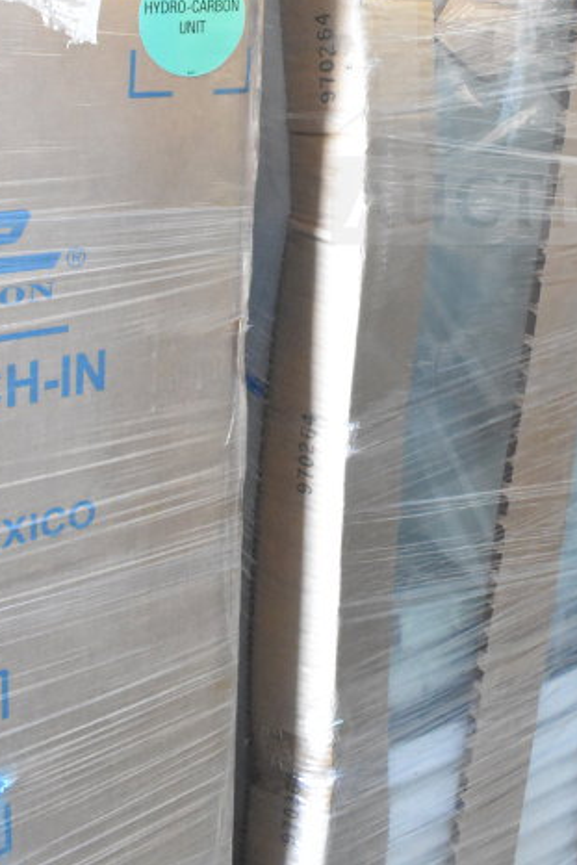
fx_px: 1273
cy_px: 97
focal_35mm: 53
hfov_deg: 24.7
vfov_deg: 35.4
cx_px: 538
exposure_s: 1/125
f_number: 5.6
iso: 6400
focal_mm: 18
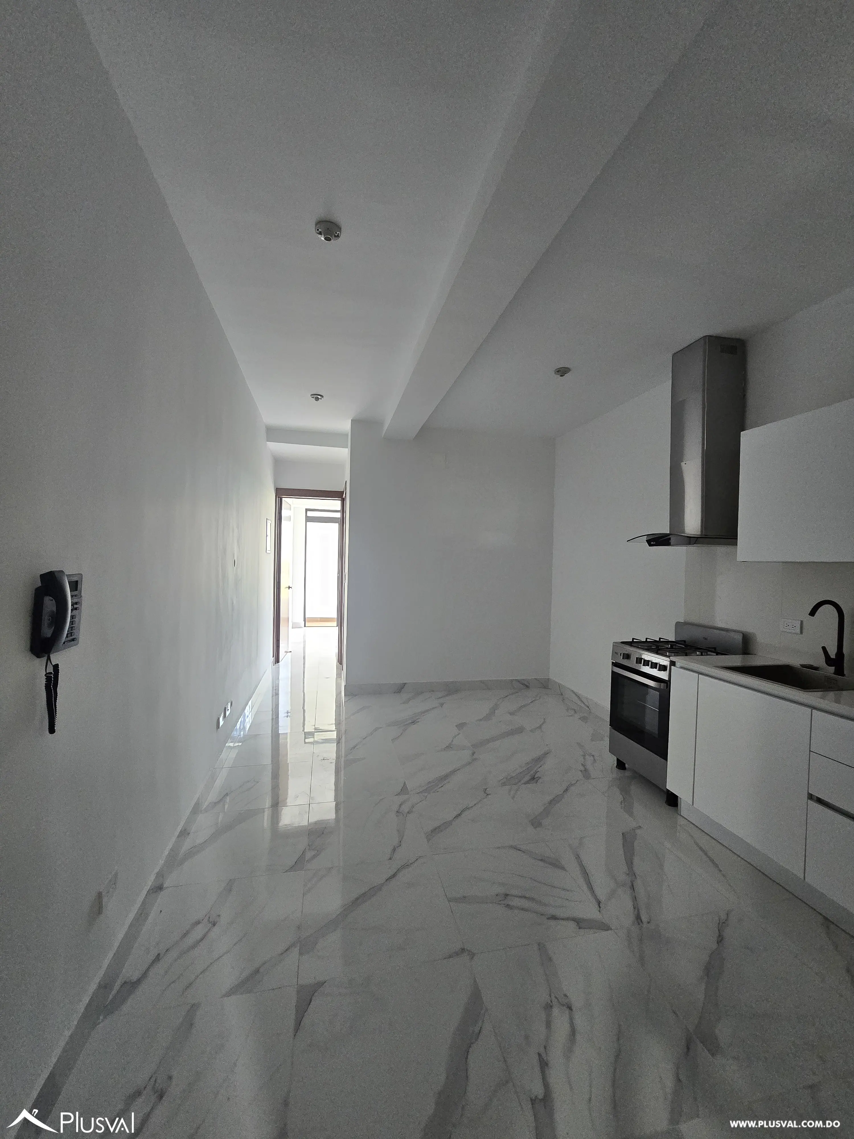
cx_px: 427
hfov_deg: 89.9
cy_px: 570
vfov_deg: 106.2
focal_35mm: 13
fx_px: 428
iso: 500
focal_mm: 2.2
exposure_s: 1/60
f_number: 2.2
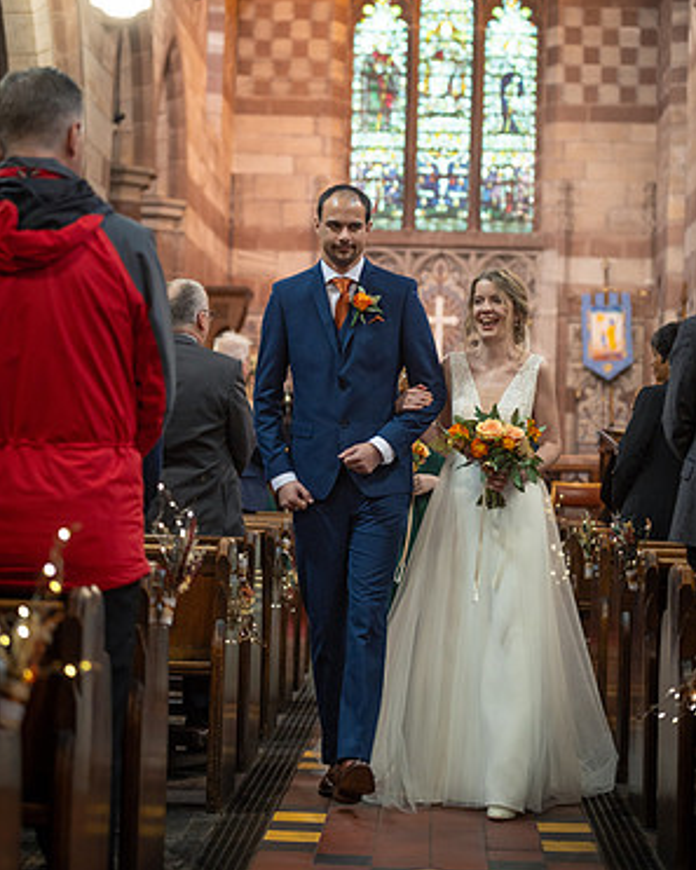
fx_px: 2986
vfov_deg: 16.6
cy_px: 366
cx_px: 348
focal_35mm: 116
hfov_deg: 13.3
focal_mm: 102
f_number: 2.8
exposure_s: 1/160
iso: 1600
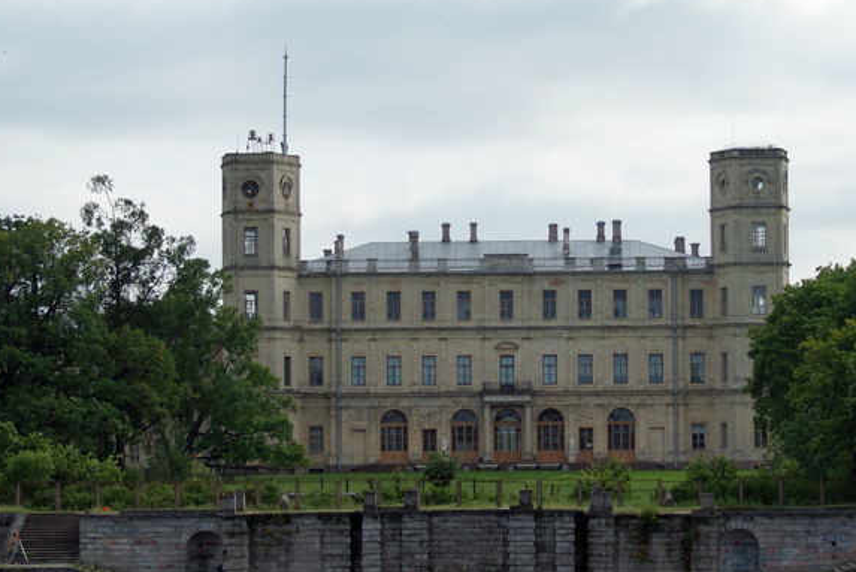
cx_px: 512
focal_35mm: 177
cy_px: 249
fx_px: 4207
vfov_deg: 7.8
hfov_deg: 11.6
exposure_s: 1/500
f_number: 5.6
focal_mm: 75
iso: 100
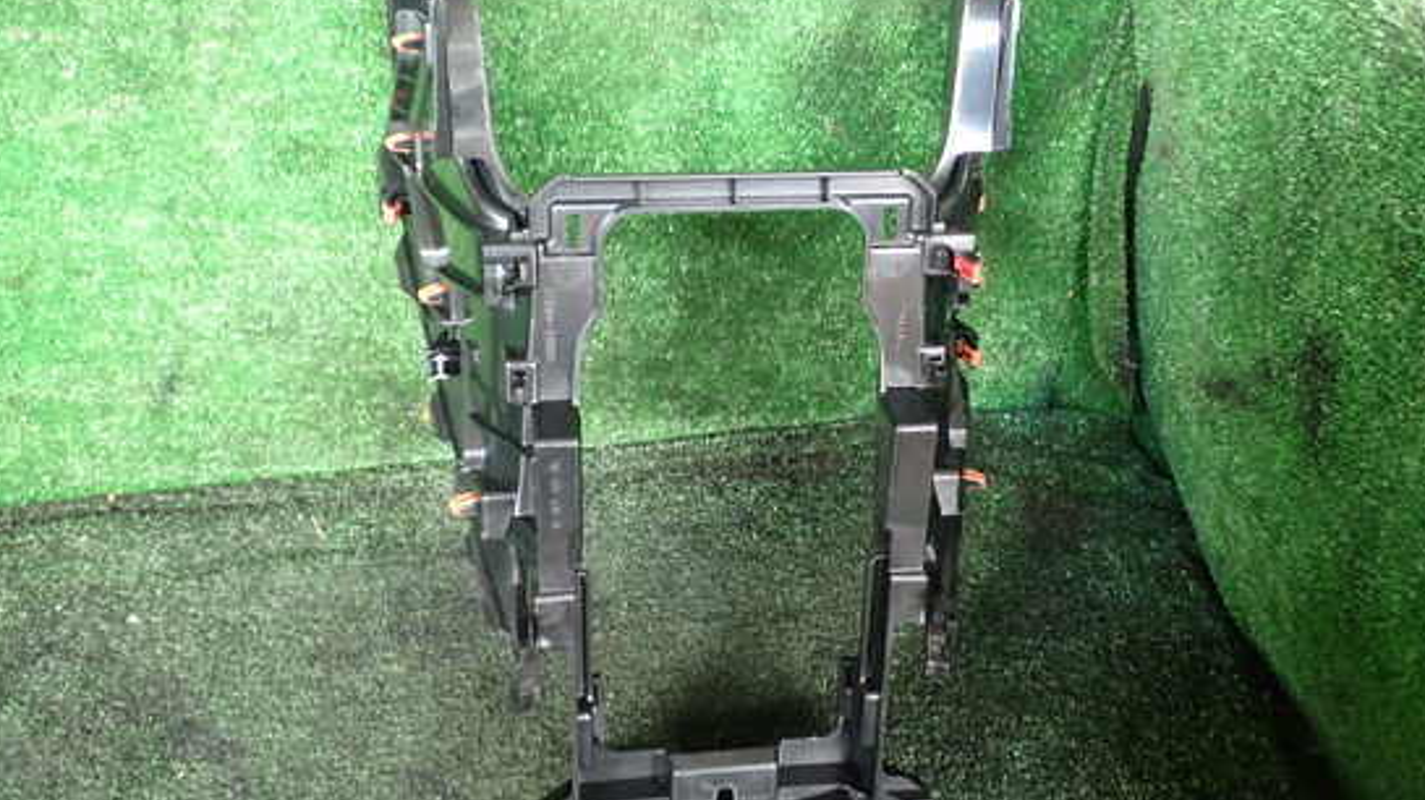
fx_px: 1360
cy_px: 322
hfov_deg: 55.3
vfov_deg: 32.7
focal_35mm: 36
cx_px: 722
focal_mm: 5.4
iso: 200
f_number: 2.3
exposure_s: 1/50
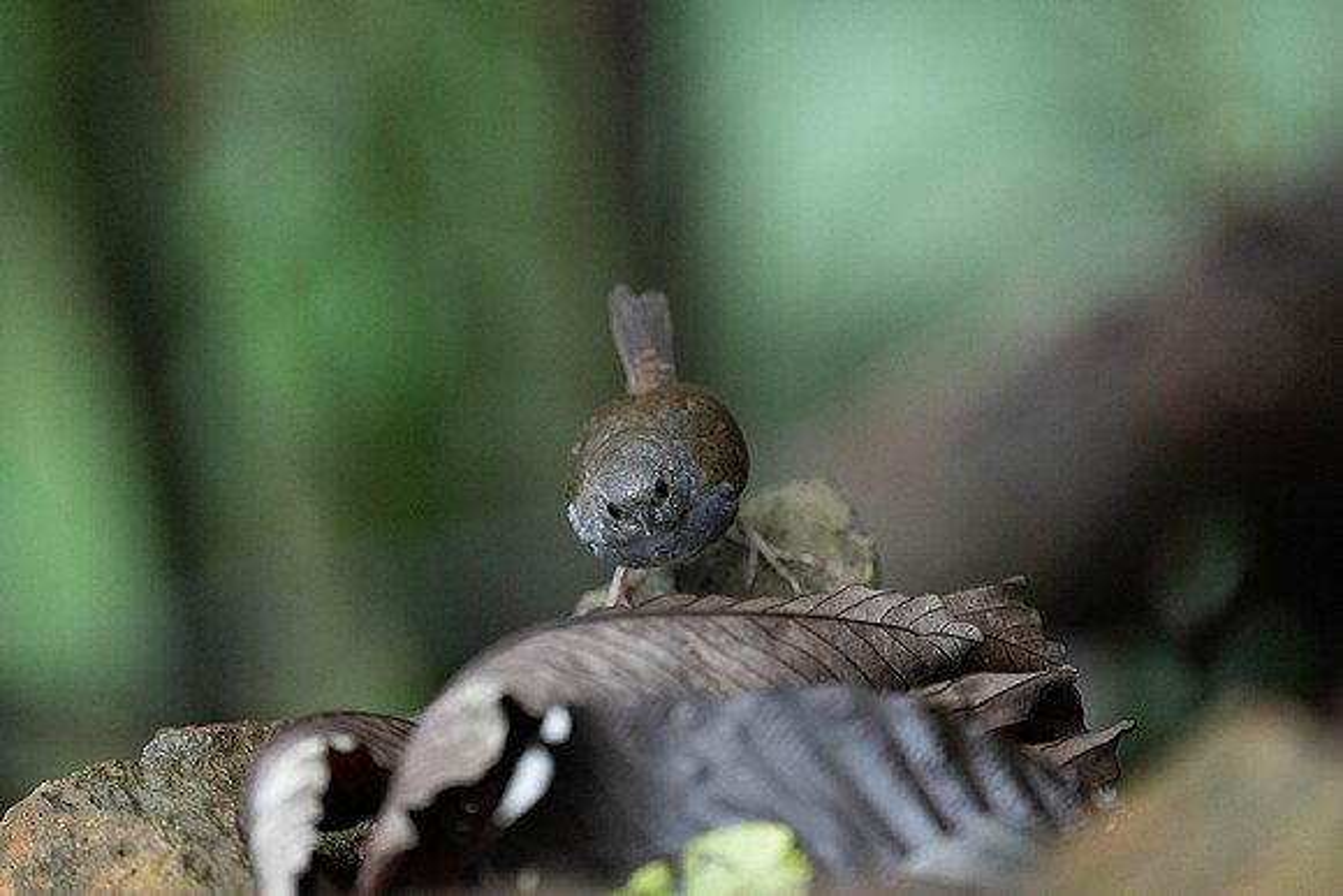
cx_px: 672
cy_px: 448
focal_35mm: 400
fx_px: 14925
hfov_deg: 5.2
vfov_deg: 3.4
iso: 5600
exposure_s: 1/200
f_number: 2.8
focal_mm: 400
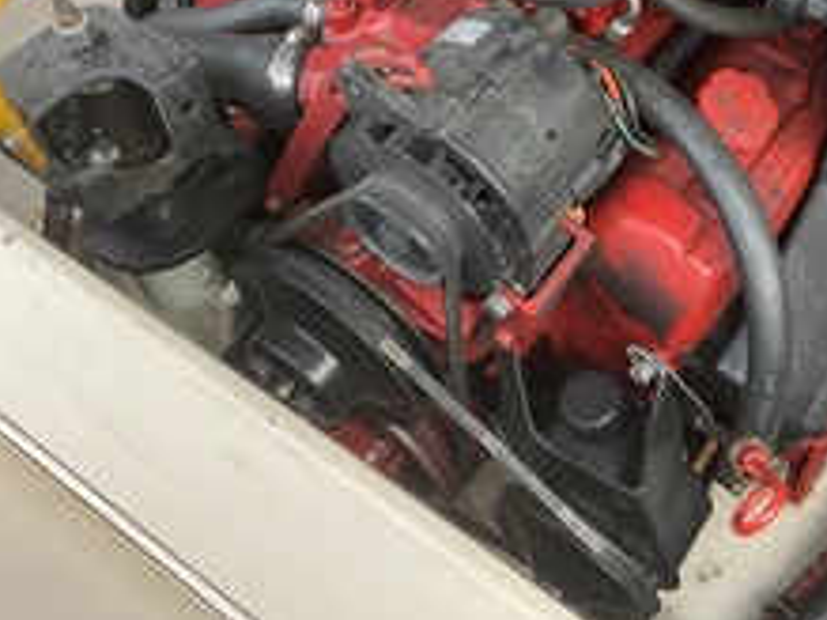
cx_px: 627
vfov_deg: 26.6
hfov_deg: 35.3
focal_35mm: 53
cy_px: 60
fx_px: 1266
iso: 25
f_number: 1.8
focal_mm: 3
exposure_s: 1/157
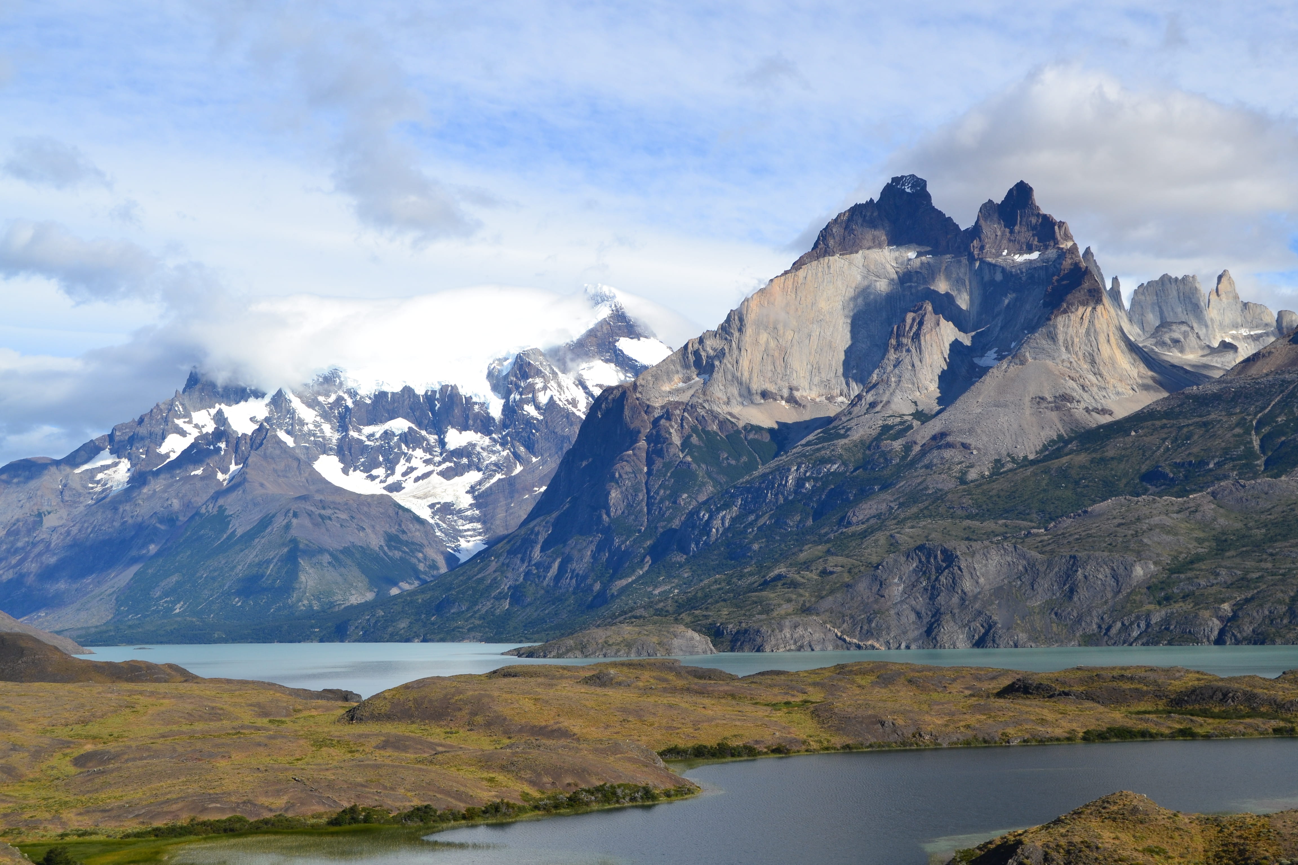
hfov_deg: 42.3
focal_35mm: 46
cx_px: 649
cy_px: 432
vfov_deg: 28.9
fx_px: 1676
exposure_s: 1/500
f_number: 11
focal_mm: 31
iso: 250
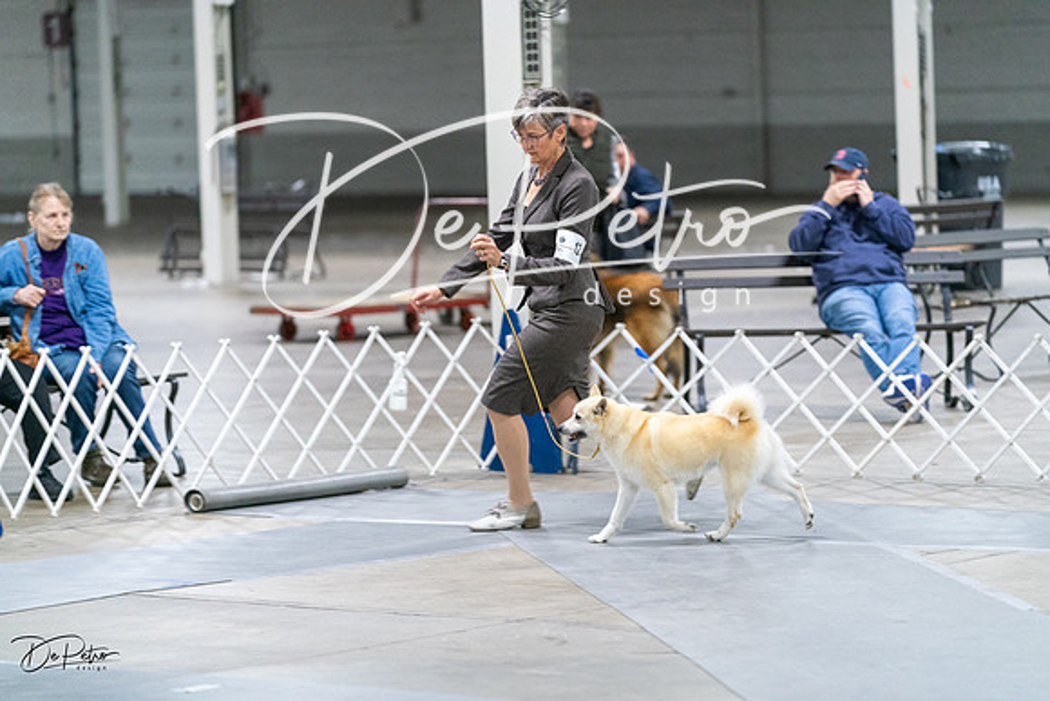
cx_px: 525
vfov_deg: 8.9
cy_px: 350
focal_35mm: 154
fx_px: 4493
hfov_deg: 13.3
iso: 5000
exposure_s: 1/200
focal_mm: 154
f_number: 2.8
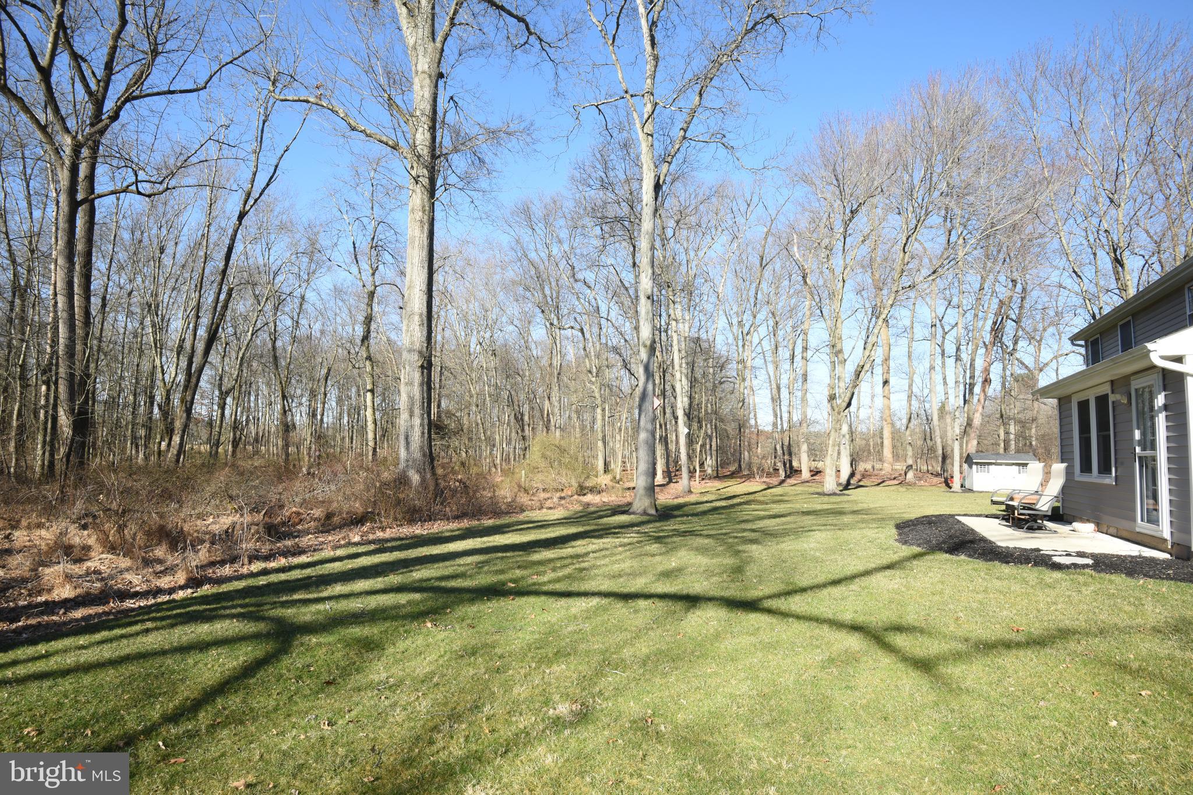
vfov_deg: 53.1
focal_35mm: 24
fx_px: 795
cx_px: 596
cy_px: 398
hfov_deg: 73.7
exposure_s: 1/60
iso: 320
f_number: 16
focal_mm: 24
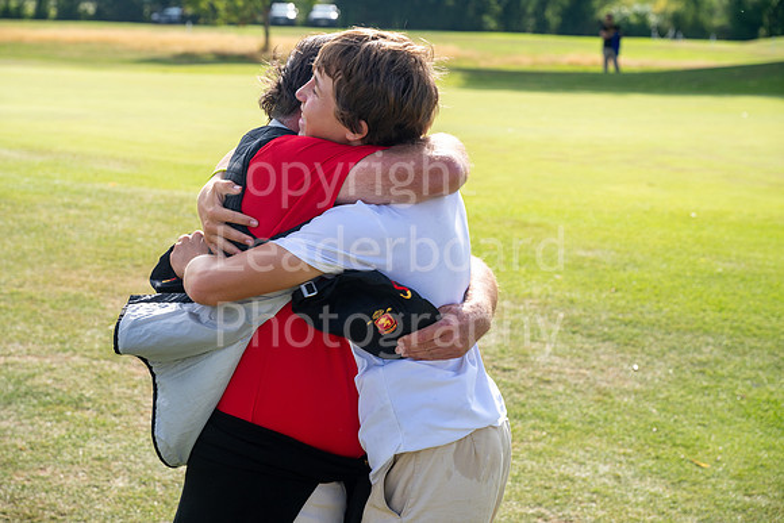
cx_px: 392
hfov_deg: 24.5
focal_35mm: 83
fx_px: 1808
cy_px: 262
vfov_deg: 16.5
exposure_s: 1/500
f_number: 6.3
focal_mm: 83
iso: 250
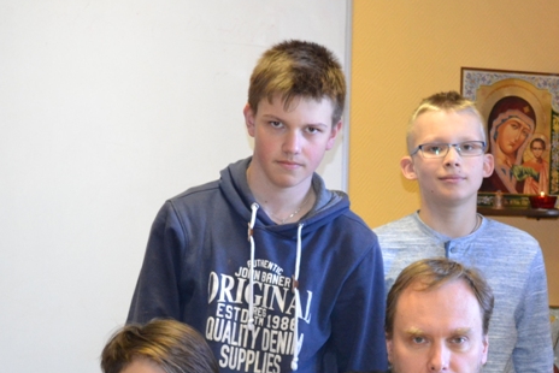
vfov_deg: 15.8
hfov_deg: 23.4
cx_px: 426
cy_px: 309
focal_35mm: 86
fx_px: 1336
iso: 1400
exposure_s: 1/60
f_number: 4.2
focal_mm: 26
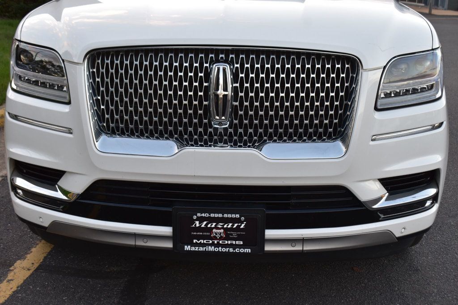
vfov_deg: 28.9
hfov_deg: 42.3
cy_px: 152
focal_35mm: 46
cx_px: 229
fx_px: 591
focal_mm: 31
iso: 400
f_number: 8
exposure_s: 1/50
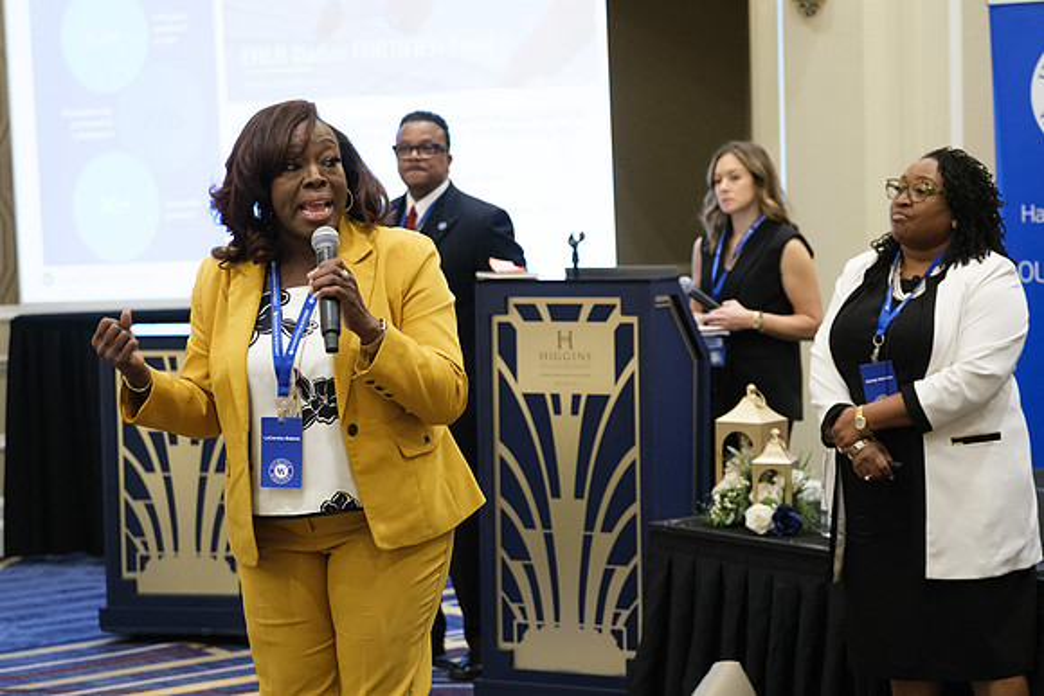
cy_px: 348
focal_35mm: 88
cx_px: 522
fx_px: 2552
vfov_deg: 15.5
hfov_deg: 23.1
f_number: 2.8
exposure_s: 1/160
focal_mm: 58.7
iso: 3200
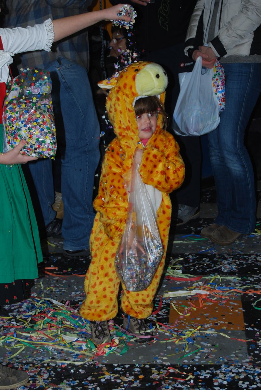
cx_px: 130
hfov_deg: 17.5
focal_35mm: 78
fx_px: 846
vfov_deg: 26.0
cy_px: 195
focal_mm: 52
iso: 220
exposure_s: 1/60
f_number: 5.6
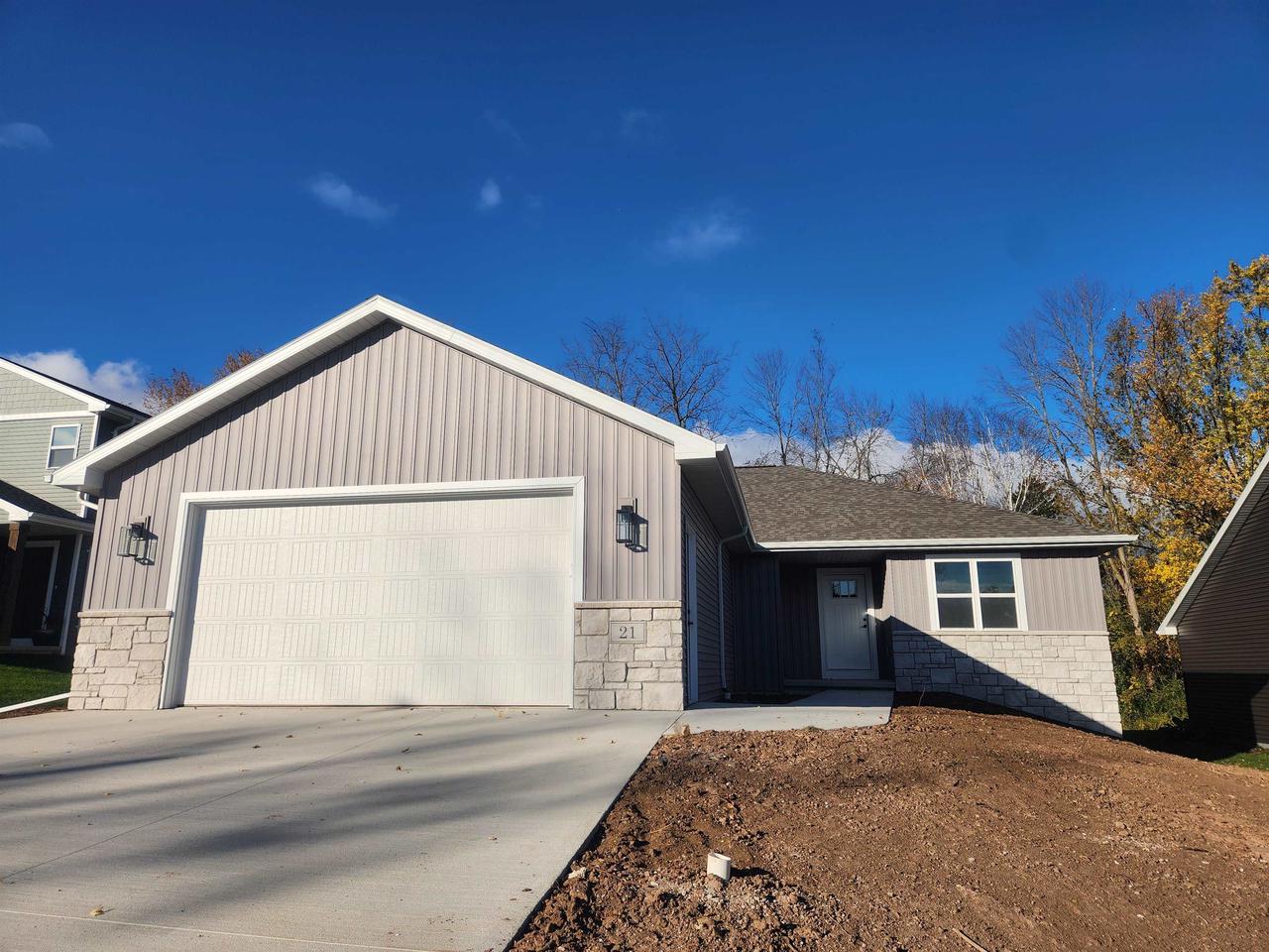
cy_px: 476
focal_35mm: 23
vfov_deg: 58.9
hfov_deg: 73.9
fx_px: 843
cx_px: 634
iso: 20
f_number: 1.8
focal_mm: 5.4
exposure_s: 1/2745
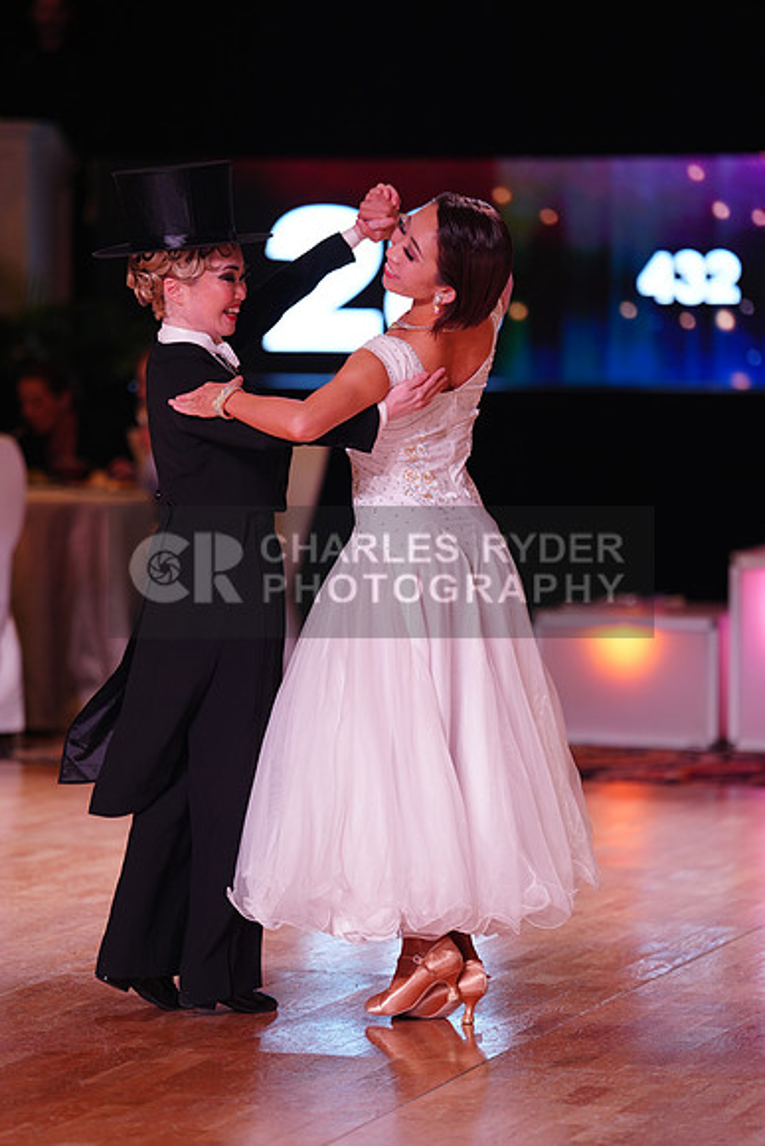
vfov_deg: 12.6
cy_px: 573
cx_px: 382
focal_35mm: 163
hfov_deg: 8.4
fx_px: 5192
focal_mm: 163
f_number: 2.8
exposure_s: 1/250
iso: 640
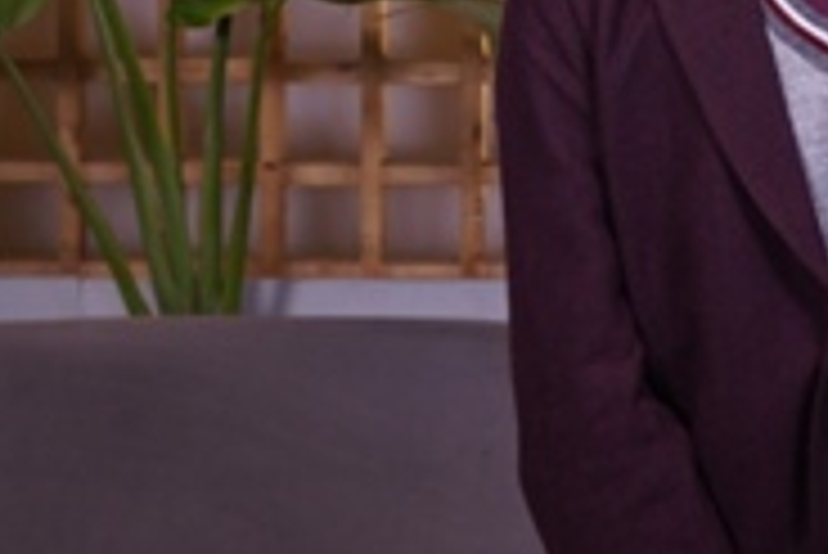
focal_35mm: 119
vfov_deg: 11.4
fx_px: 2739
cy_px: -65
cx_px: 842
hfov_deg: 16.8
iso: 500
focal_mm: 33
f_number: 5
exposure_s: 1/125
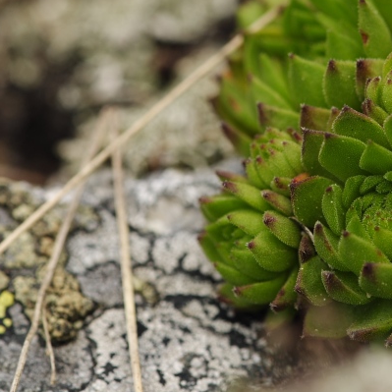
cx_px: 224
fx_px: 2791
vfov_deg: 8.0
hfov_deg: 8.0
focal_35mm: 218
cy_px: 141
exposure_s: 1/160
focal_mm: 85
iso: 100
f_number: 7.1
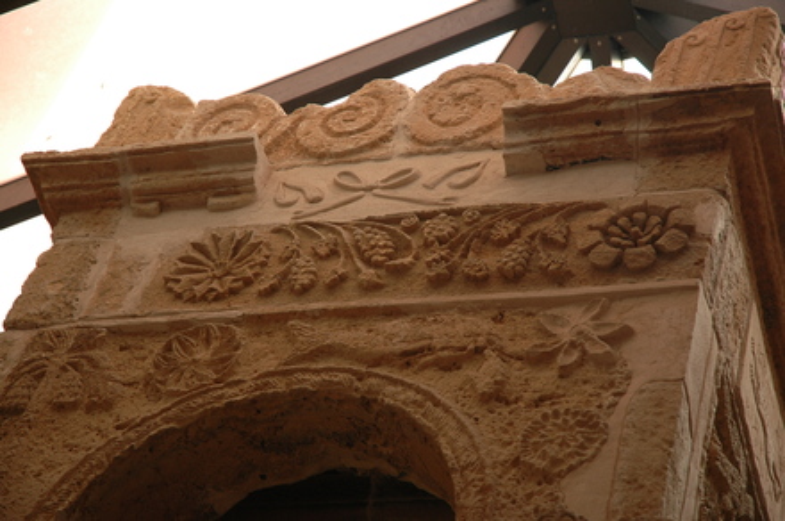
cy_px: 260
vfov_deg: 13.0
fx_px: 2286
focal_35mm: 105
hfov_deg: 19.5
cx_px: 392
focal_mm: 70
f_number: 4.5
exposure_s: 1/80
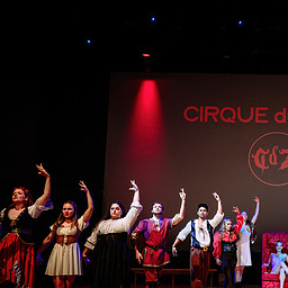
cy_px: 201
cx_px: 285
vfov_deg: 35.6
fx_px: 442
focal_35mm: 47
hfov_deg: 33.2
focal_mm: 24
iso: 2000
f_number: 4
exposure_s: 1/250
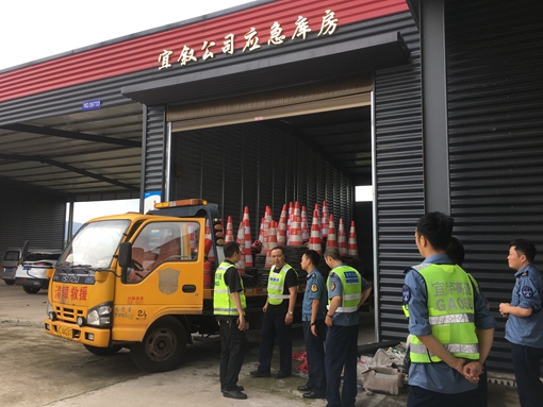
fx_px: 455
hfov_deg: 61.6
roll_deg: -0.4
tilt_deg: +8.0
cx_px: 272
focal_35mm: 29
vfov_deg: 48.3
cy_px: 204
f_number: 2.2
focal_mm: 4.15
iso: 25
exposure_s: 1/309
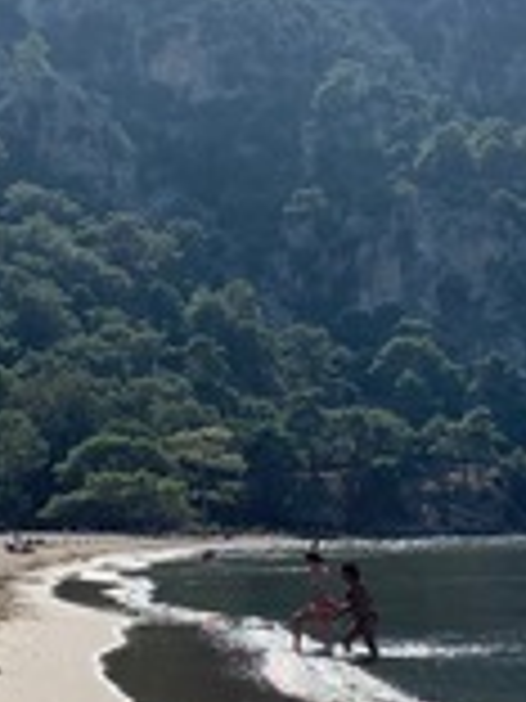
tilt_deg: +0.4
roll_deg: +1.7
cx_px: 166
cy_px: 529
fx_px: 1803
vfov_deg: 21.8
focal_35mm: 89
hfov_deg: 16.6
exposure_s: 1/2915
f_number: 1.8
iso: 25
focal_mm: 4.25
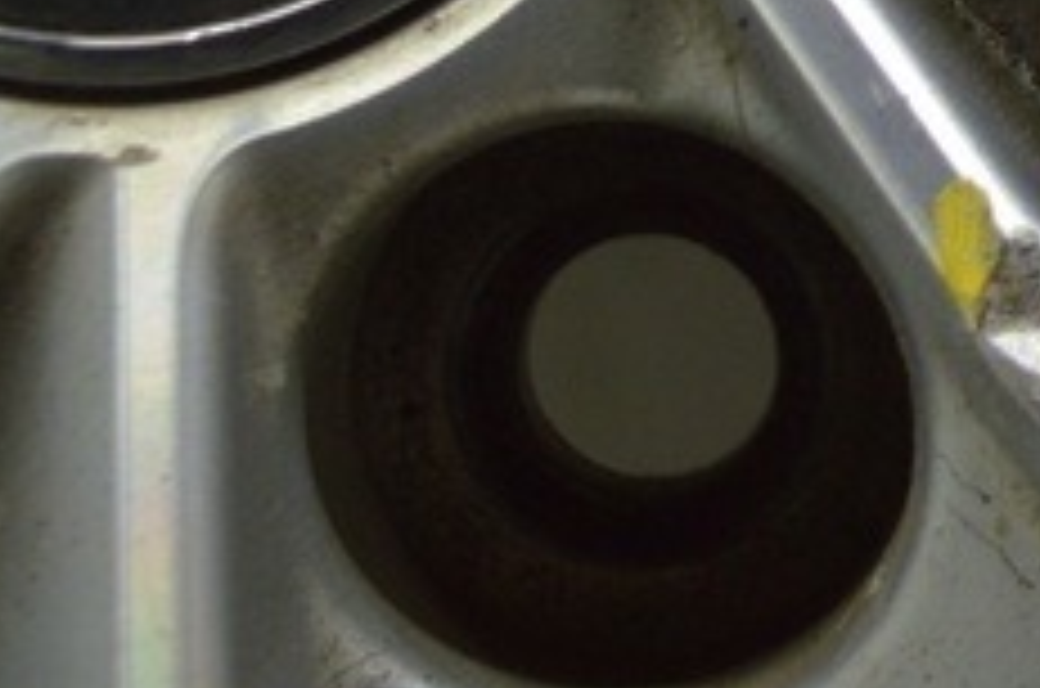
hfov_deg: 9.5
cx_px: 1261
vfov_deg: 6.3
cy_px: -465
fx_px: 6141
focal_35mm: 213
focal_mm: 32
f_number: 5.6
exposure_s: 1/40
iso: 400
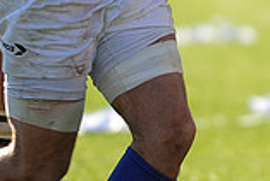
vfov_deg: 1.9
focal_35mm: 720
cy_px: -106
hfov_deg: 2.9
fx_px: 5405
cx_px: 187
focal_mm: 195
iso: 320
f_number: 2.8
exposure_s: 1/800
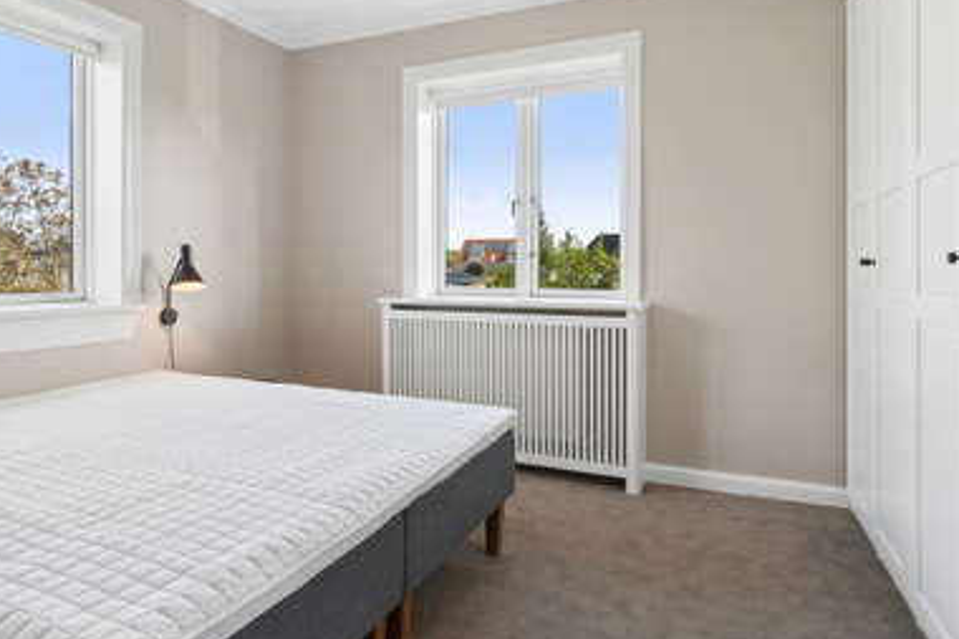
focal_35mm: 22
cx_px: 449
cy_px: 298
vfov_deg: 58.1
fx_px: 574
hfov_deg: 79.7
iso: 200
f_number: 8
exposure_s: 1/80
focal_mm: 13
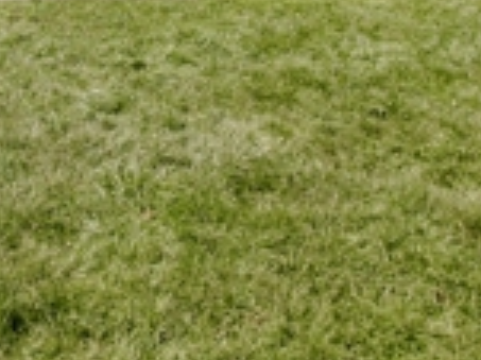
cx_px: -41
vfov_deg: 21.4
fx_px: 875
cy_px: -83
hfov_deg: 28.1
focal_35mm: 63
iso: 100
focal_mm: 8.38
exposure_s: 1/100
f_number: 2.8
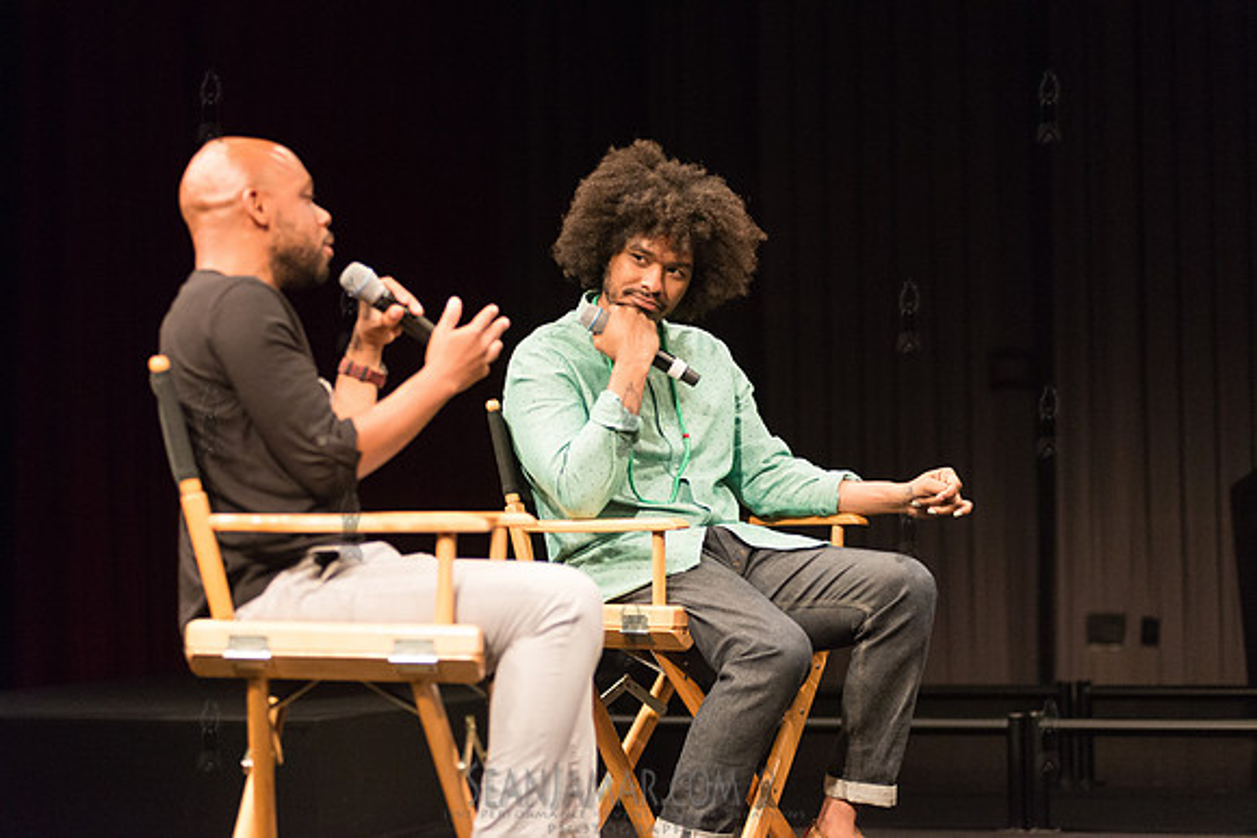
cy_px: 419
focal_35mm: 92
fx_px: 3213
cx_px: 628
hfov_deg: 22.1
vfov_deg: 14.9
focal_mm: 92
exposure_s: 1/200
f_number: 2.8
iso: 4000
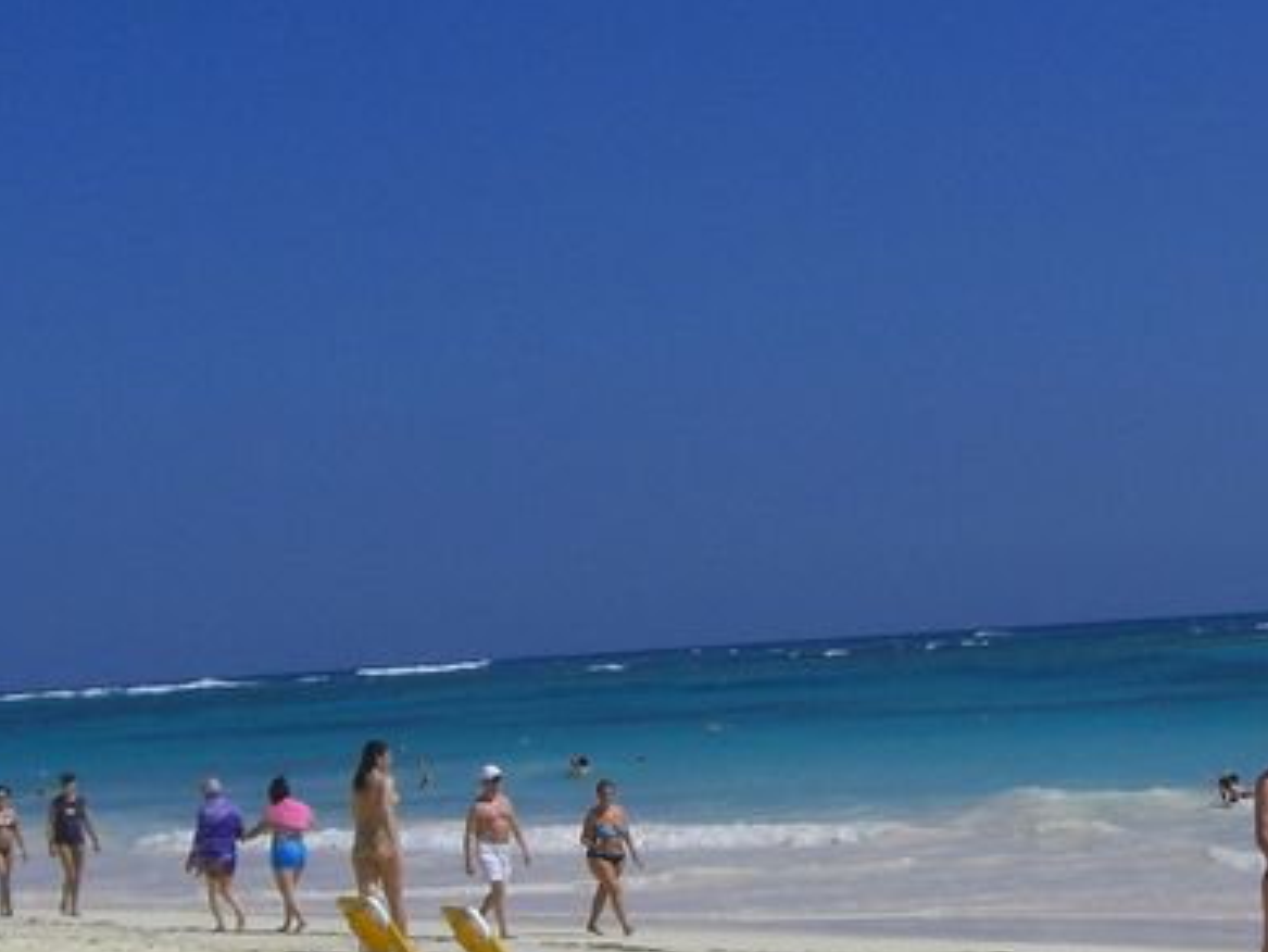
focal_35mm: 100
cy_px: 649
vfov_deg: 14.8
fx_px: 3664
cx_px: 962
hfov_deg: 19.5
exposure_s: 1/400
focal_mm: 6.2
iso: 64
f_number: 8
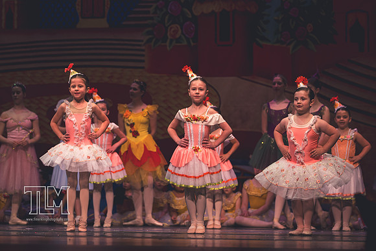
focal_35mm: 159
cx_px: 188
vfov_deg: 8.6
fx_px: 1665
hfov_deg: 12.9
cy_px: 126
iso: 360
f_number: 2.8
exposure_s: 1/250
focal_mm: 102
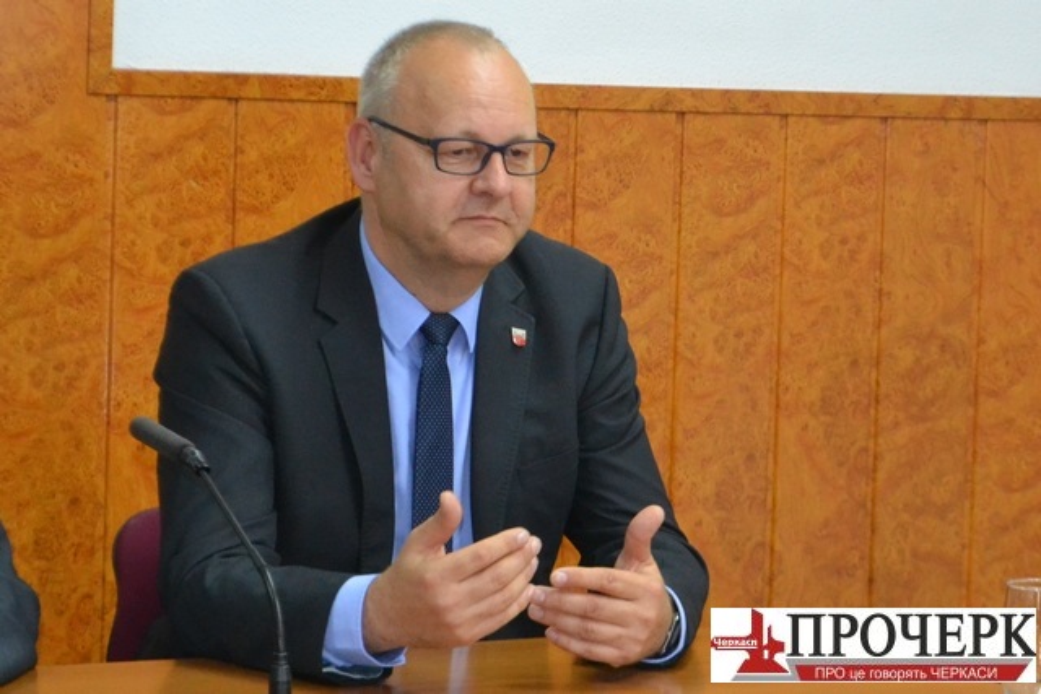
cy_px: 347
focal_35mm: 82
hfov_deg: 24.6
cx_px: 520
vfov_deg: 16.6
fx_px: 2386
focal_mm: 55
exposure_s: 1/60
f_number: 5.6
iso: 2200
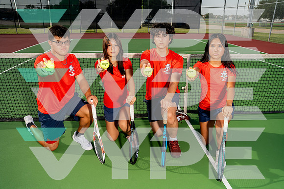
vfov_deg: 46.4
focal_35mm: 28
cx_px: 142
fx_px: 221
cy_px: 94
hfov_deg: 65.5
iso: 100
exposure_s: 1/400
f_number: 5.6
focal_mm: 28
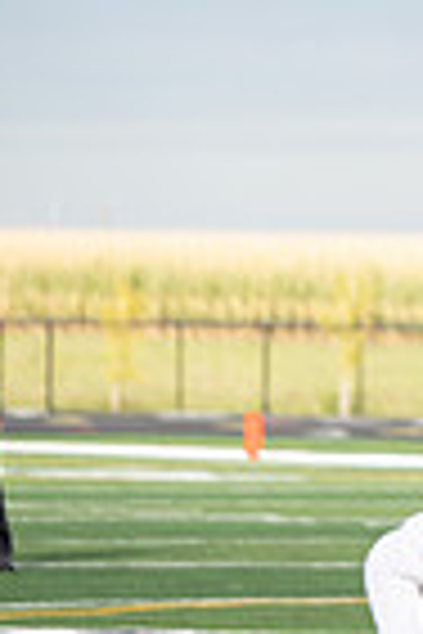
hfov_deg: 2.9
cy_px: 533
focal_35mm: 473
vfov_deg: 4.4
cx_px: 1188
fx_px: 8336
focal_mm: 115
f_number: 2.8
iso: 320
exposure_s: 1/1600
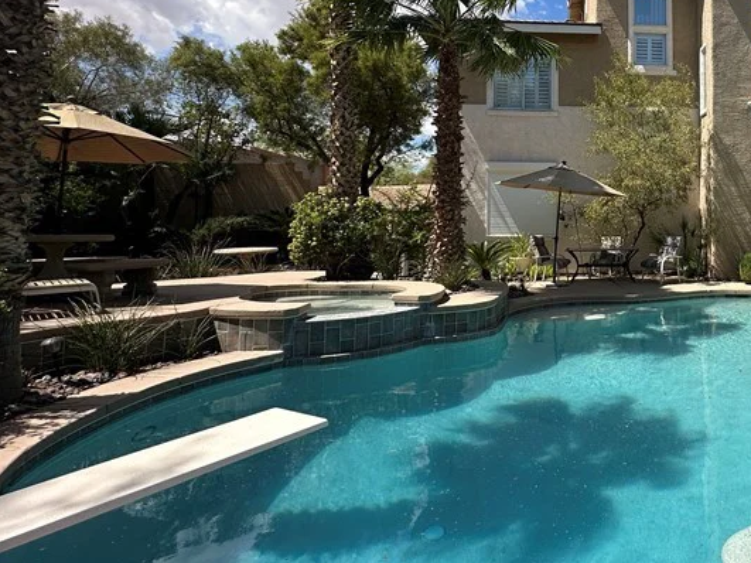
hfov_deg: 58.7
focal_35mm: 27
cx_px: 632
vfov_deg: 50.1
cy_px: 173
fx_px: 586
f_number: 2.2
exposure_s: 1/1642
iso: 50
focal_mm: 2.22
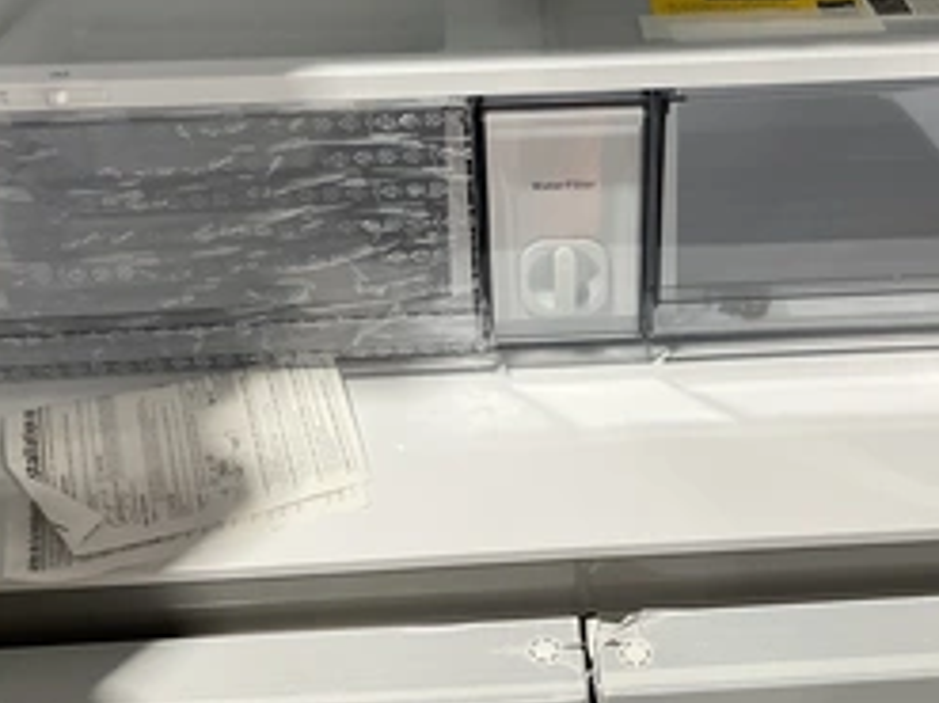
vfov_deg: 30.2
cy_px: 160
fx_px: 1274
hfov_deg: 40.3
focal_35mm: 47
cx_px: 559
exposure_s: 1/83
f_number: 1.8
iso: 64
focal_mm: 3
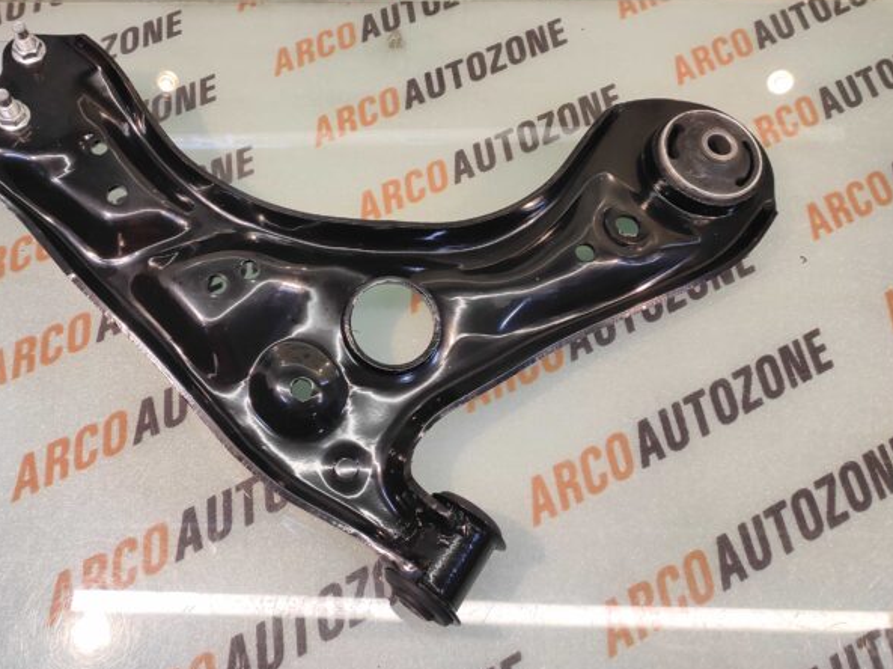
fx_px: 567
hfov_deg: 74.9
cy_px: 245
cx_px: 328
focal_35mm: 22
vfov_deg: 60.1
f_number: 1.79
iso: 141
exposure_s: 1/33
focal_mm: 4.74
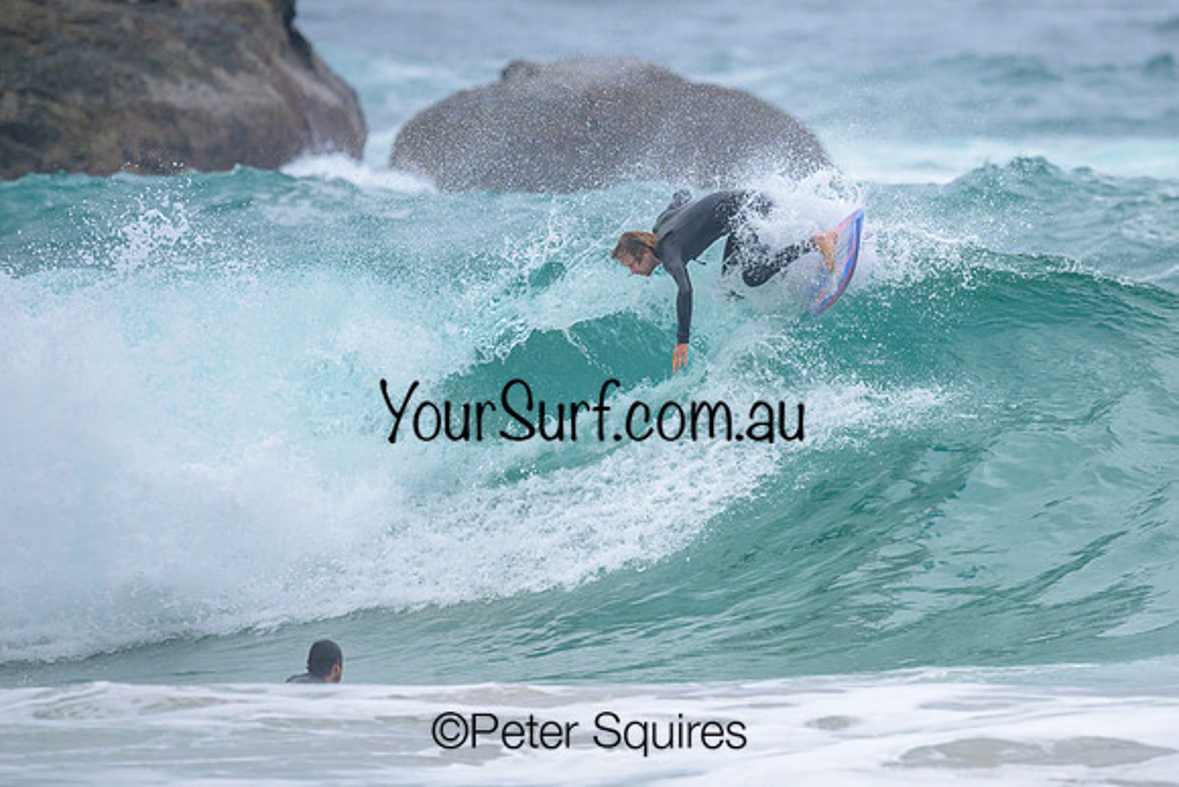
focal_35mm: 1100
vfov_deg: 1.3
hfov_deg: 1.9
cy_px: 382
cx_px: 811
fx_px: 36032
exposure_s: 1/2000
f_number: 6.3
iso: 450
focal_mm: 800
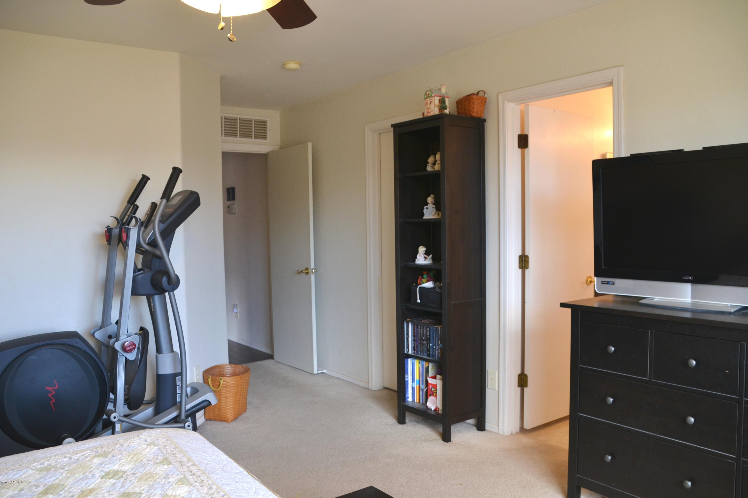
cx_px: 374
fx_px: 623
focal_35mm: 30
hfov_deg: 61.9
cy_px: 249
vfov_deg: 43.6
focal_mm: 20
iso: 400
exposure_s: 1/80
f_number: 4.5
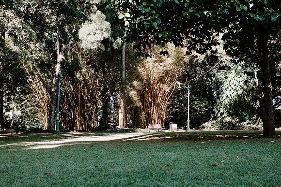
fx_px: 305
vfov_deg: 34.1
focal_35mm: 39
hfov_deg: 49.3
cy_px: 100
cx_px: 153
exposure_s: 1/800
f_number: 2.5
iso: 400
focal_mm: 35
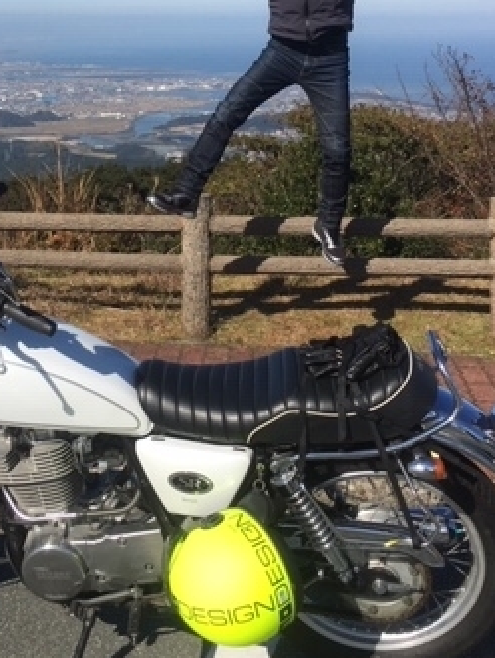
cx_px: 129
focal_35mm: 56
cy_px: 167
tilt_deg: -7.5
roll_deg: +0.7
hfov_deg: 25.9
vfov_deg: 33.6
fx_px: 1066
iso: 25
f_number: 2.2
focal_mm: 4.15
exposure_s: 1/2024
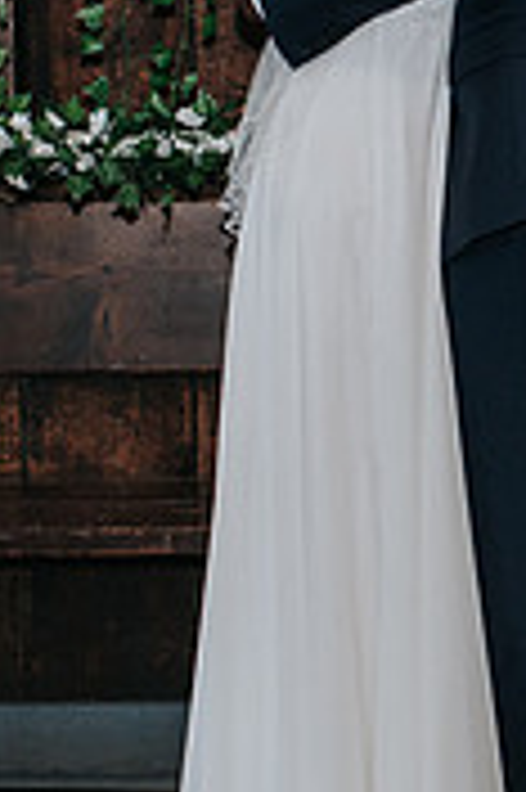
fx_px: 4458
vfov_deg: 10.1
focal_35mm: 203
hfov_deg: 6.7
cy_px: 266
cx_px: 523
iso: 1000
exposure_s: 1/200
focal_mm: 35
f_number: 3.2
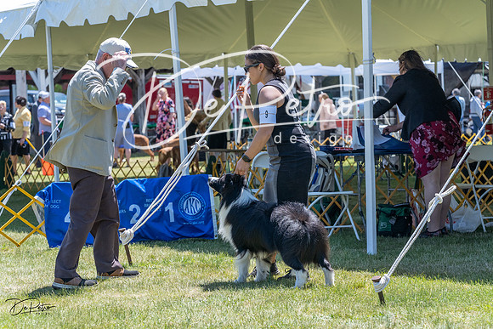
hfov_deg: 18.4
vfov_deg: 12.3
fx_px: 1520
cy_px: 164
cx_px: 246
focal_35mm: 111
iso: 1600
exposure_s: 1/1600
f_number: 7.1
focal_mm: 111
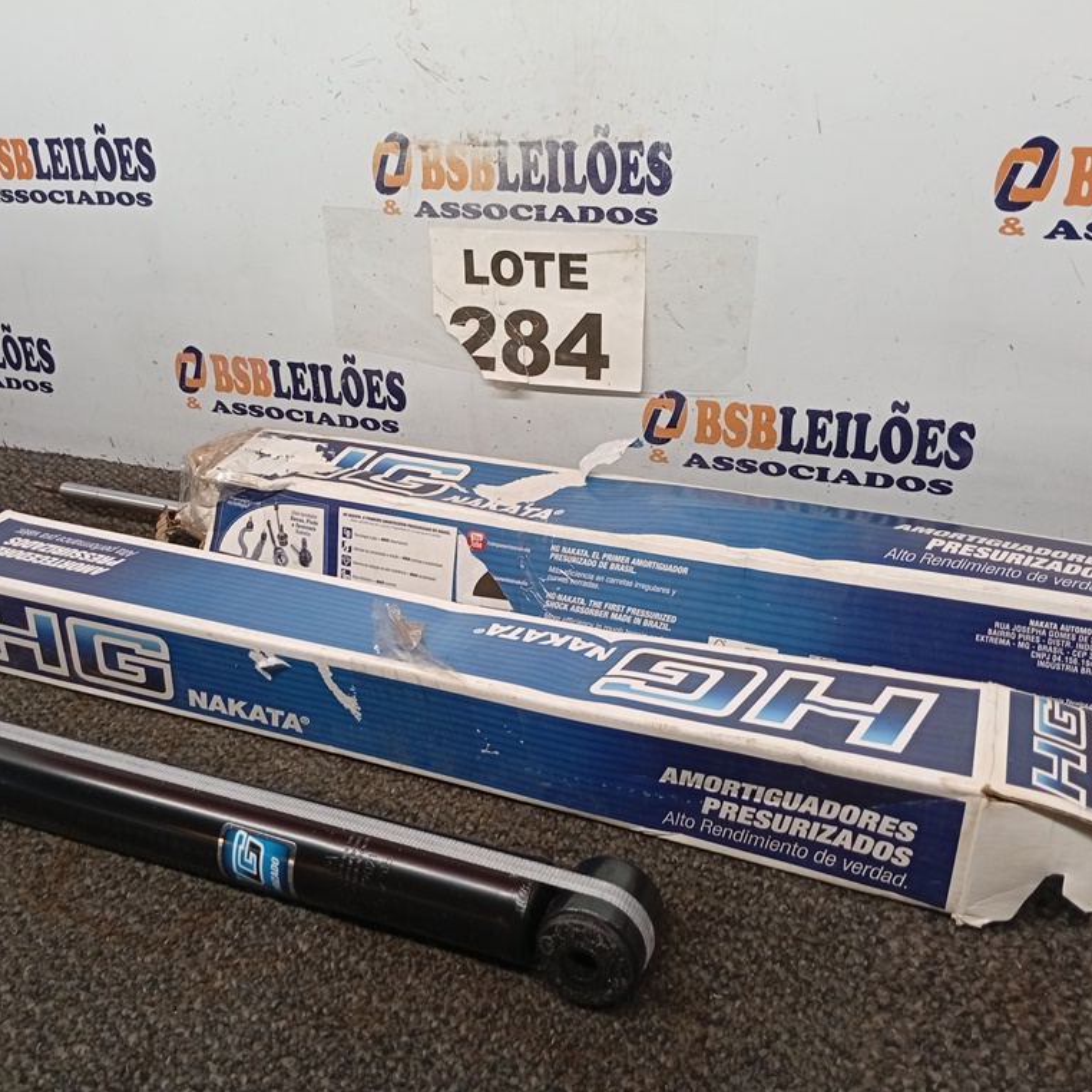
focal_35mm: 32
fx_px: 1142
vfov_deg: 51.1
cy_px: 546
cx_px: 499
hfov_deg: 51.0
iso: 307
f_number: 1.8
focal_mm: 3.98
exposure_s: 1/30
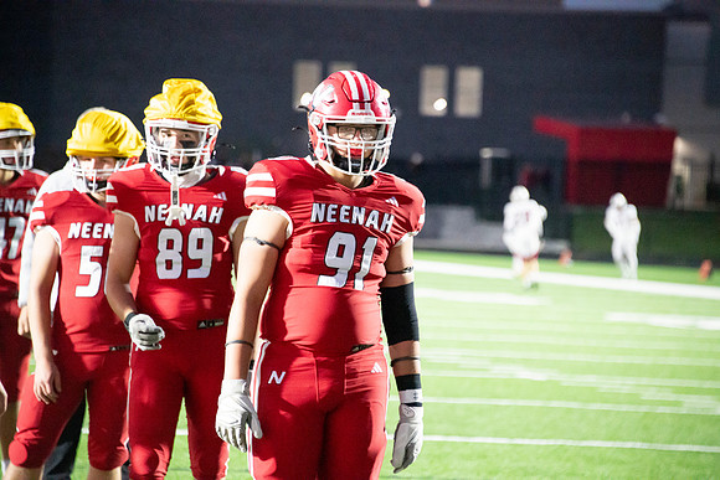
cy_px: 240
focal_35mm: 210
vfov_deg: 6.5
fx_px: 4201
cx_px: 360
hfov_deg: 9.8
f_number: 5.6
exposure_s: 1/320
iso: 25600
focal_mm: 210
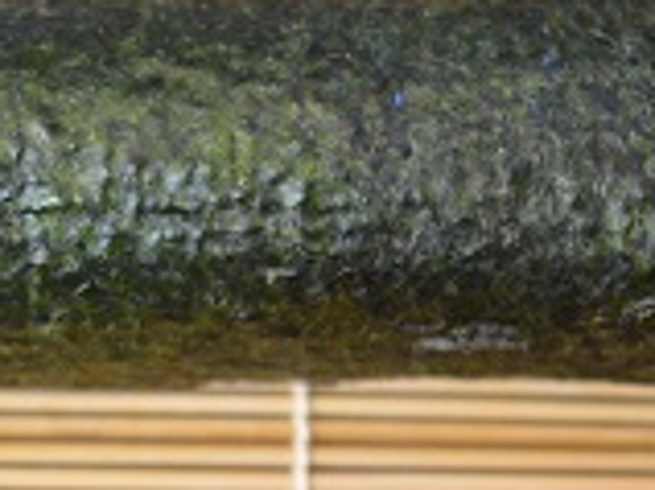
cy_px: 159
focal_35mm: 145
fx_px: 2742
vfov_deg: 10.2
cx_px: 41
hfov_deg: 13.5
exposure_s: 1/60
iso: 2500
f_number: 3
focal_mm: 40
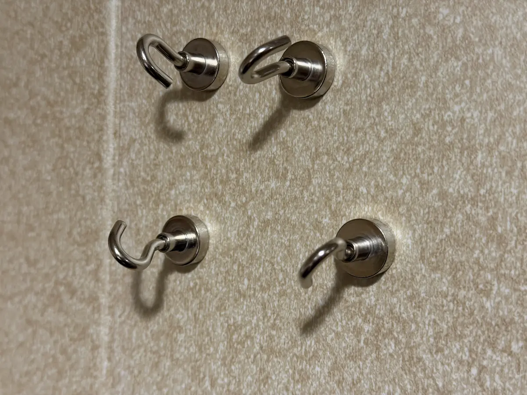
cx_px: 264
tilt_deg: -5.0
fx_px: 731
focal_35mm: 48
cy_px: 198
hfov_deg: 39.7
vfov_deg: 30.3
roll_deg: -1.9
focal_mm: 6.76
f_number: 1.78
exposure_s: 1/40
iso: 250
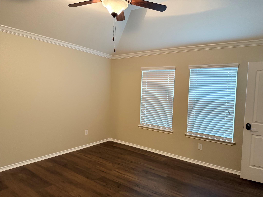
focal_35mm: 24
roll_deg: -4.6
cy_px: 98
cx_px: 132
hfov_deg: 71.6
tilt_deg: -1.9
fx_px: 182
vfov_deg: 56.8
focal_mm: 6.76
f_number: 1.78
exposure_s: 1/60
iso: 640
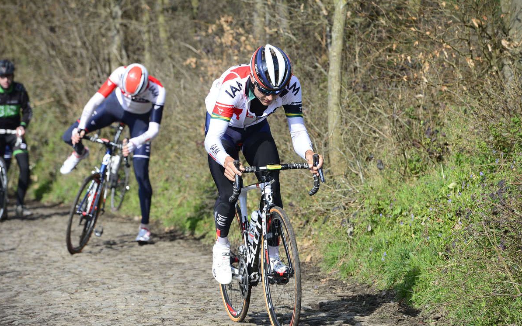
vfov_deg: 7.5
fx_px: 2475
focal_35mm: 174
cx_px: 260
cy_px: 164
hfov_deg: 12.0
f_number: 6.3
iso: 500
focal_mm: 170
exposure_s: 1/1000
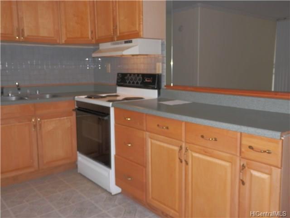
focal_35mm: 30
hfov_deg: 60.0
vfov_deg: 46.8
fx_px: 251
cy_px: 109
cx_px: 145
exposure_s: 1/60
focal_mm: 5.5
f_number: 3.3
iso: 100
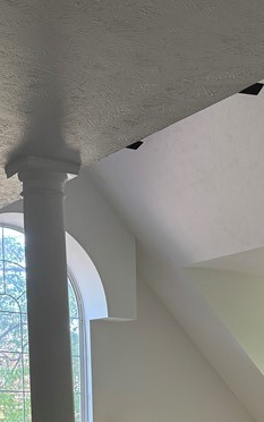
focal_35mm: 70
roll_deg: -0.2
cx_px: 221
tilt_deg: -7.6
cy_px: 515
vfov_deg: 26.0
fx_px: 805
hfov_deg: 18.4
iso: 200
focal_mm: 6.76
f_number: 1.78
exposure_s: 1/120
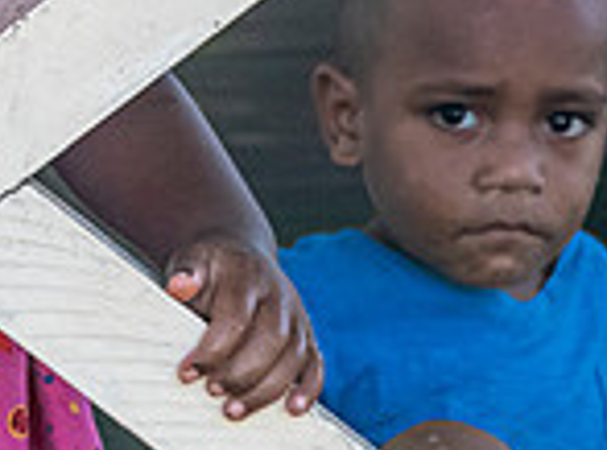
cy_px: -409
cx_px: -225
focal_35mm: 457
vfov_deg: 3.2
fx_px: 7981
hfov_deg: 4.3
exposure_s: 1/400
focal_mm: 70
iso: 1400
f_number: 8
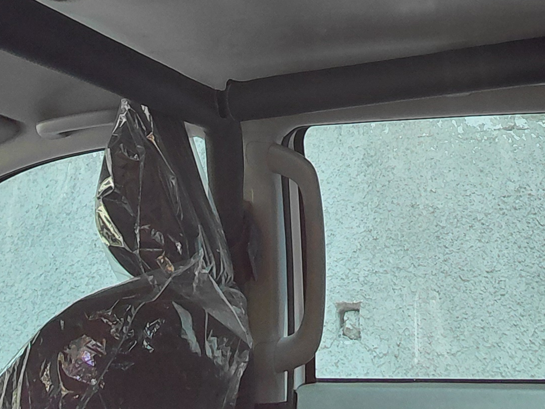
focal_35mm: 48
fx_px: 756
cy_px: -95
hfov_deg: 39.7
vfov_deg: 26.5
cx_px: 275
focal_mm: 1.64
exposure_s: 1/120
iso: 64
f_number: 2.2
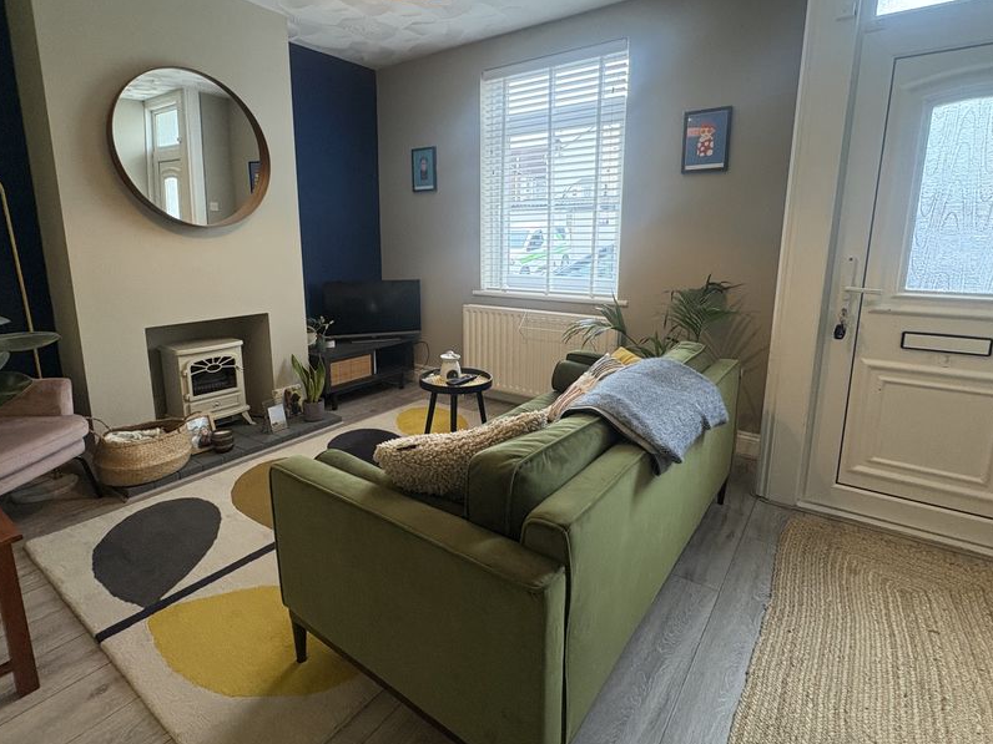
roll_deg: +0.7
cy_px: 334
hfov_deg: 87.7
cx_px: 482
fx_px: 516
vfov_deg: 71.4
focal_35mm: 18
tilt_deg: -9.5
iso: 400
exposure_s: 1/60
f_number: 2.2
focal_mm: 2.22
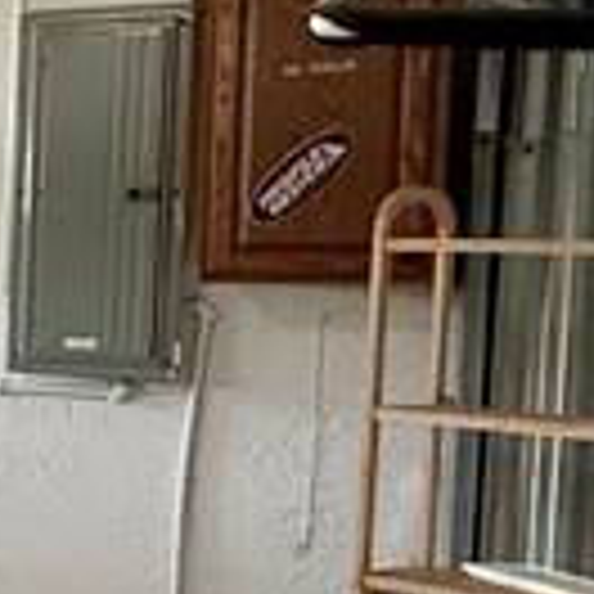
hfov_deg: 12.5
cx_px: -972
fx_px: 1864
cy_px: 333
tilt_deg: -3.1
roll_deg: -0.5
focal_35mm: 96
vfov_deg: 18.1
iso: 320
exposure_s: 1/120
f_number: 2.2
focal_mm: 2.22
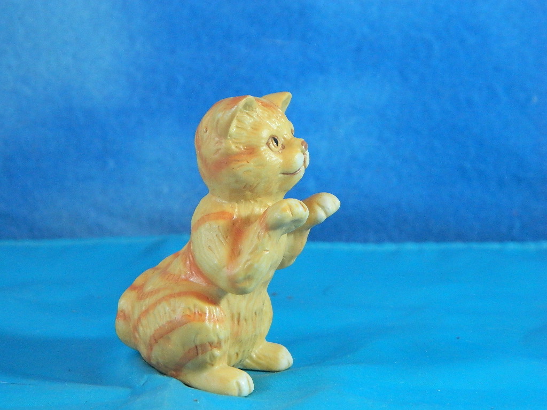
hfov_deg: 19.1
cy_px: 205
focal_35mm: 103
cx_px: 274
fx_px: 1628
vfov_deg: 14.4
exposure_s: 1/25
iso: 400
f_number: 4.5
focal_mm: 18.6
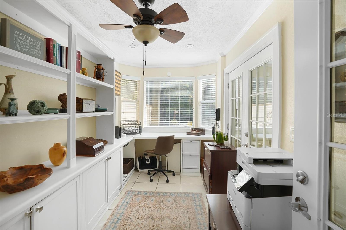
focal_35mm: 16
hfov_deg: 96.7
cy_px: 115
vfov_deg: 73.7
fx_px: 154
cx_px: 173
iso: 800
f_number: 8
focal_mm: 16
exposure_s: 1/100
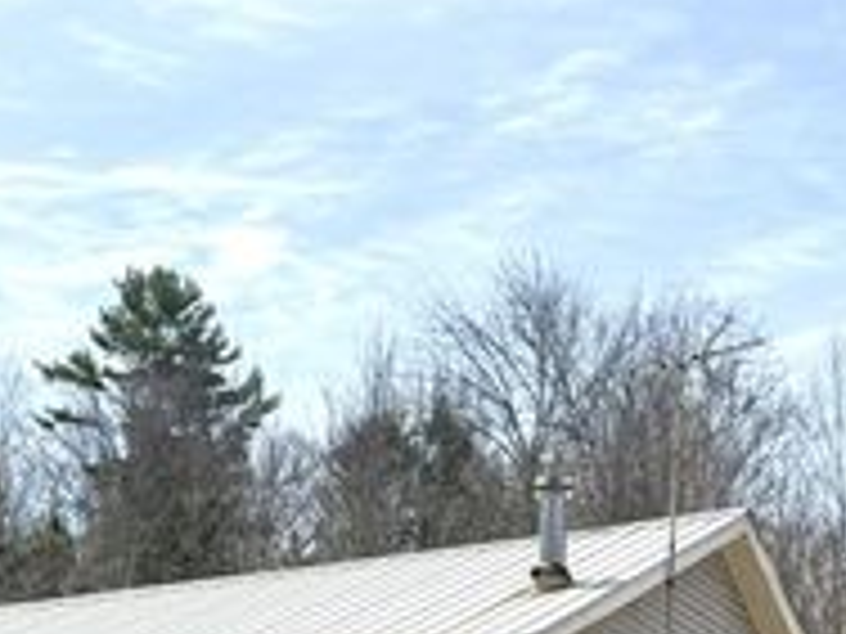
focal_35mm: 96
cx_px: 144
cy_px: 821
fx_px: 2346
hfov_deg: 20.2
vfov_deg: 14.7
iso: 80
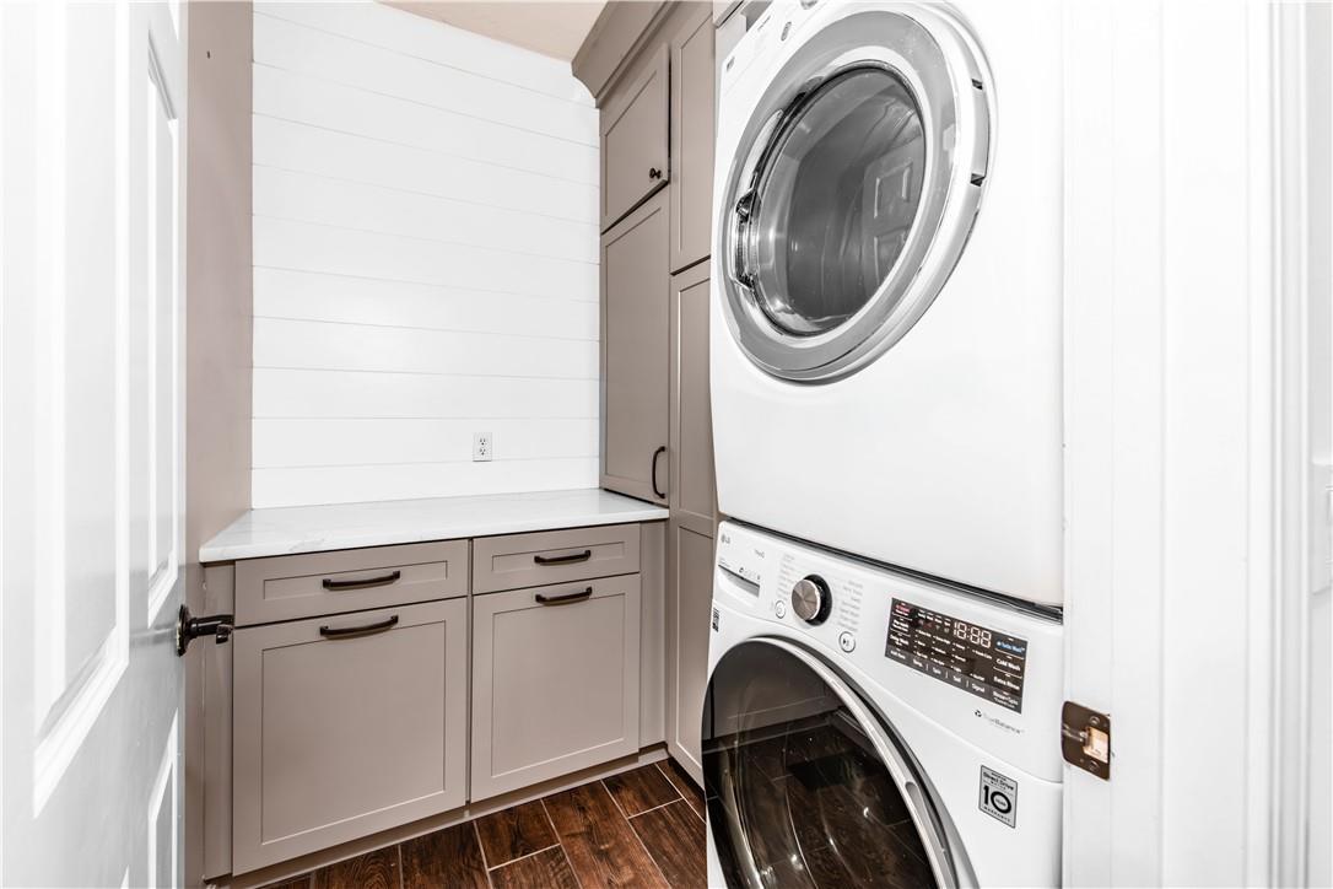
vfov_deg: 81.2
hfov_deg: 104.3
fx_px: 518
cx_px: 666
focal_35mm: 14
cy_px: 444
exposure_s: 1/13
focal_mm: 14
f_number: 10
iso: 1000
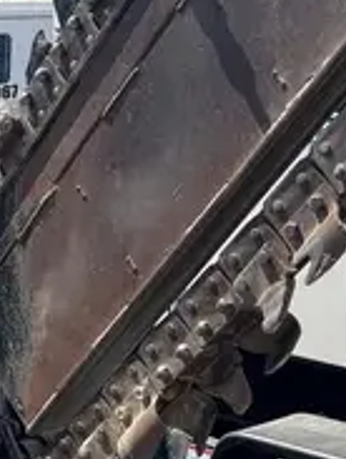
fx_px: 1381
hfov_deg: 13.6
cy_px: 219
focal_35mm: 104
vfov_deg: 18.9
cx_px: -140
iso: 50
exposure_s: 1/2688
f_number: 1.6
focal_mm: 5.1
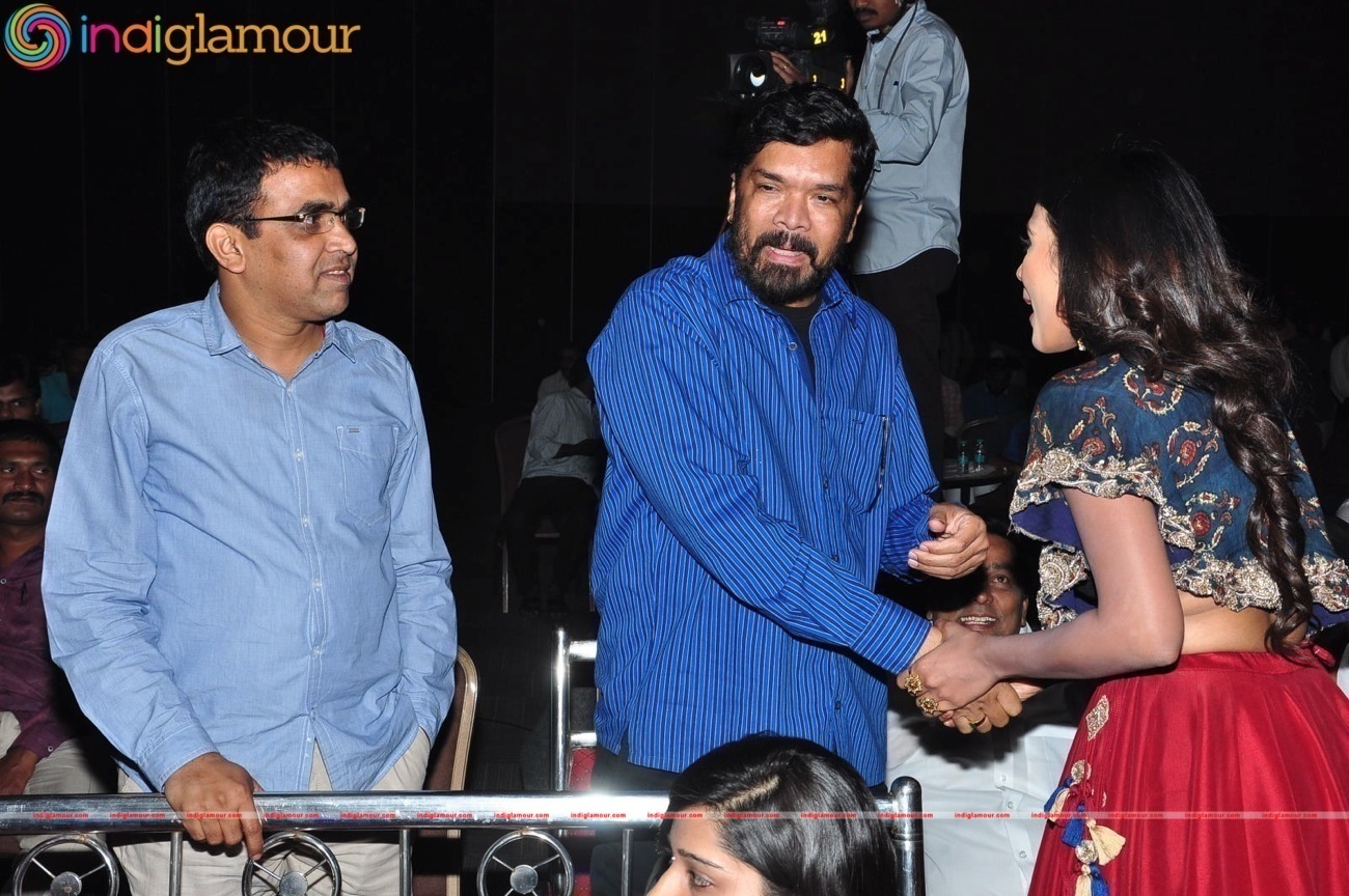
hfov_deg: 41.2
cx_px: 674
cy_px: 448
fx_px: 1797
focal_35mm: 48
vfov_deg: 28.0
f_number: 10
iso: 400
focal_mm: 32
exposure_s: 1/125
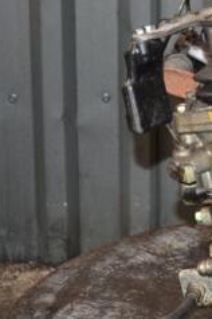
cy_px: 137
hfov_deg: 11.2
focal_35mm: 114
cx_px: 374
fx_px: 1007
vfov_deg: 17.9
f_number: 5
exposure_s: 1/60
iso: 800
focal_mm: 30
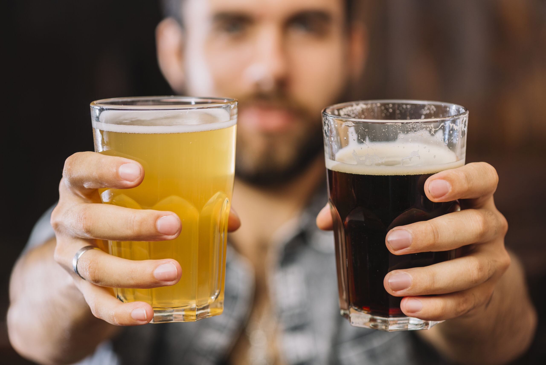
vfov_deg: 13.1
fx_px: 1593
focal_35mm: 105
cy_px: 182
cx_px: 273
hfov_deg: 19.4
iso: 250
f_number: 4.5
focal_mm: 105
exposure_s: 1/100
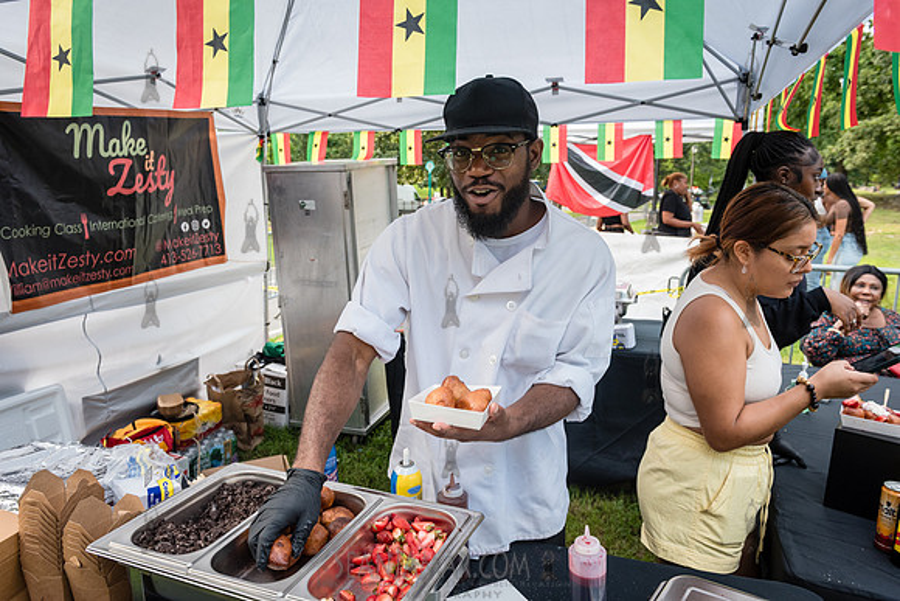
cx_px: 450
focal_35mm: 27
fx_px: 675
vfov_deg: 48.0
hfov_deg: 67.4
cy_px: 300
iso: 1000
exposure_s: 1/200
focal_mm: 27
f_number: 4.5
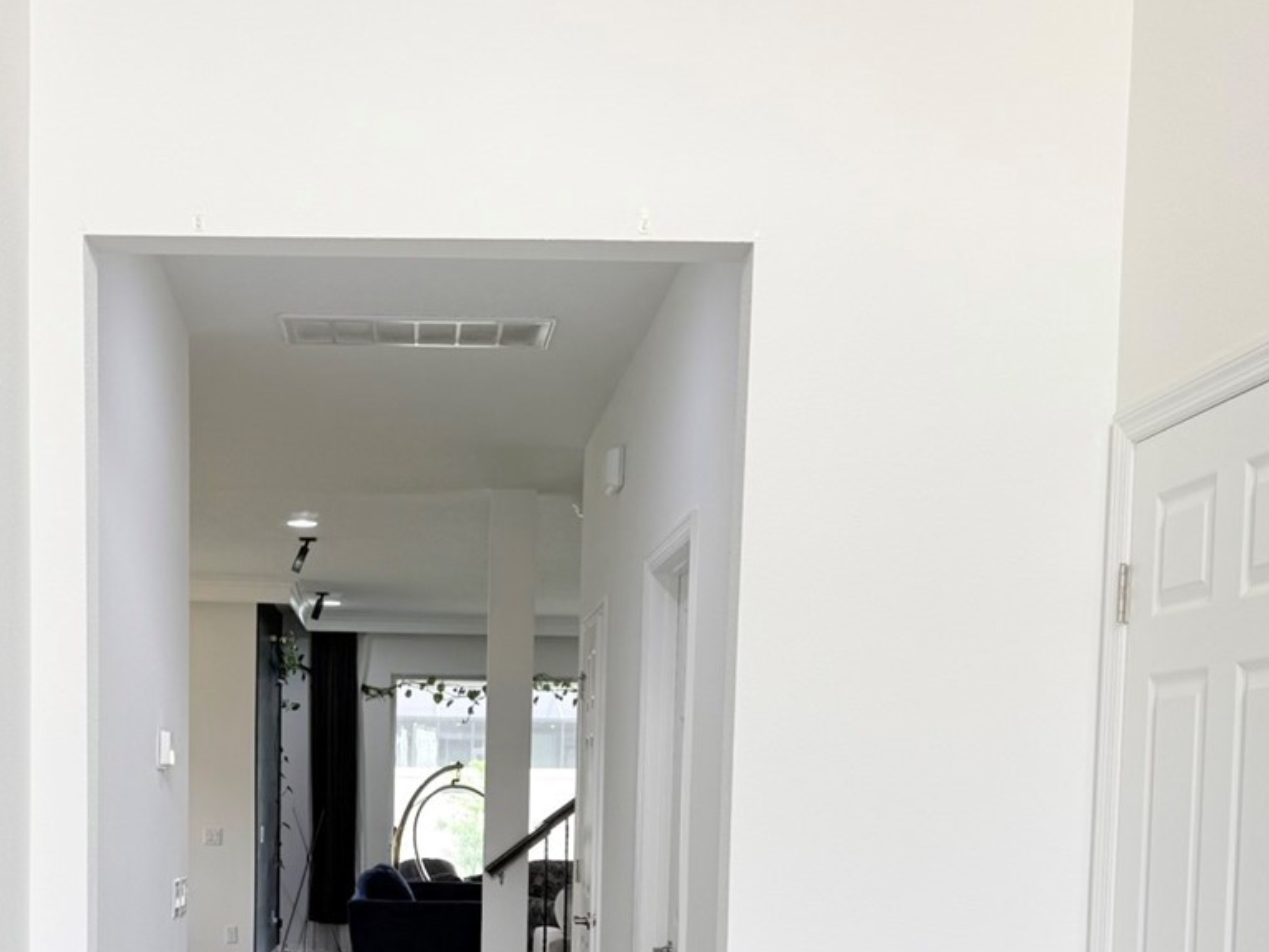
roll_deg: -1.2
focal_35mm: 50
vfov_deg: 27.7
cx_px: 398
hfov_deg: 37.7
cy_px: 911
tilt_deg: -3.8
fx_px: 1833
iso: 50
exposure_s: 1/143
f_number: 1.78
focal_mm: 6.76
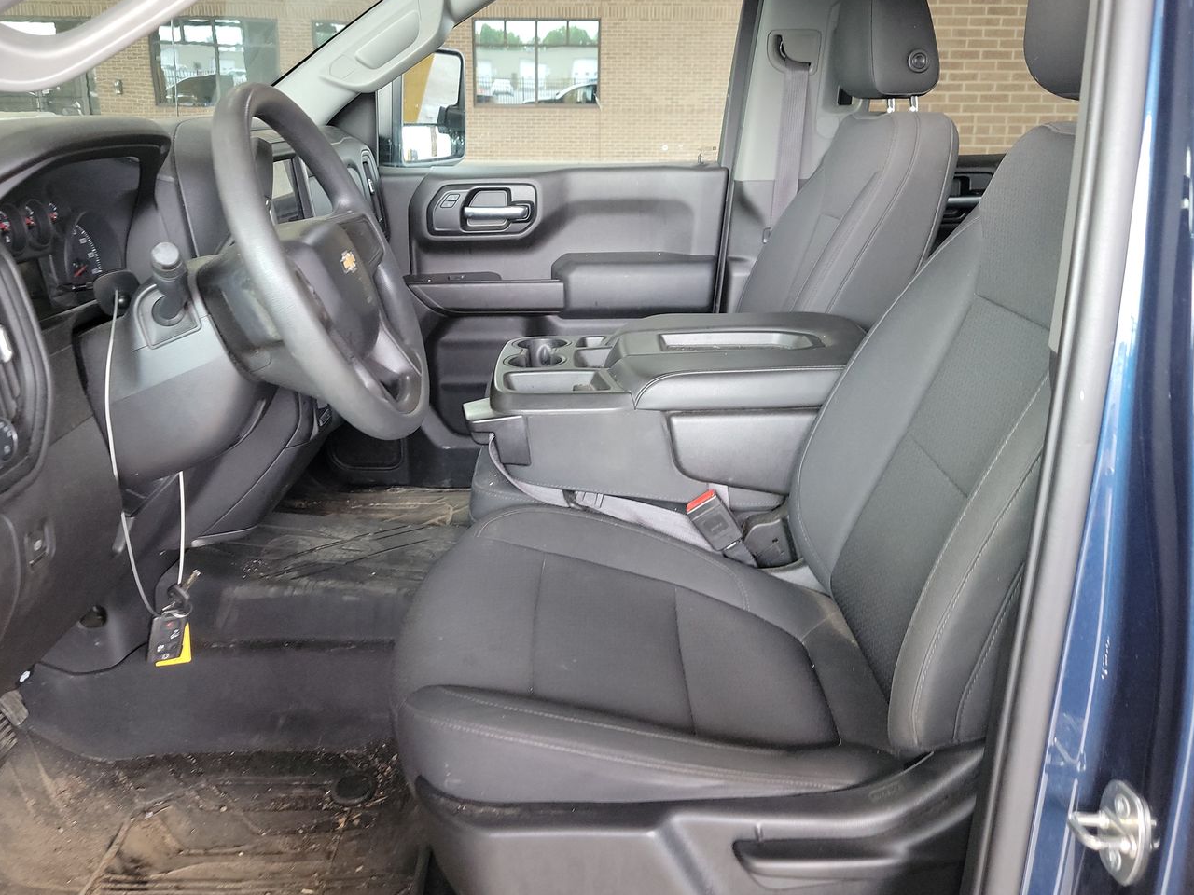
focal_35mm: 30
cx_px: 563
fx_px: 1035
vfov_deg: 46.4
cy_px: 343
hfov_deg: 59.9
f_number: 1.8
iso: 484
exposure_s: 1/60
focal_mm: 6.7
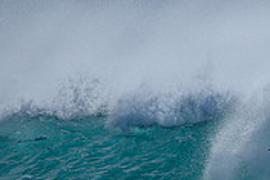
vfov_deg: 0.5
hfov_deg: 0.8
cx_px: 374
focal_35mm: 2640
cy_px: 195
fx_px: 19781
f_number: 6.3
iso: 140
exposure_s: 1/2000
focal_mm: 800
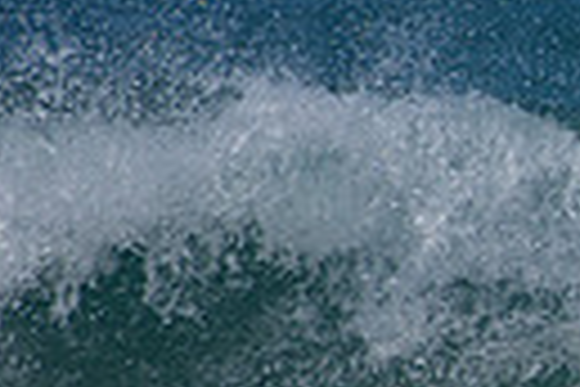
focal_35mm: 2240
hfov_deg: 0.9
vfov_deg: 0.6
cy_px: 335
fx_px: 36086
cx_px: 1272
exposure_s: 1/2000
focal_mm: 500
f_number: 5.6
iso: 125
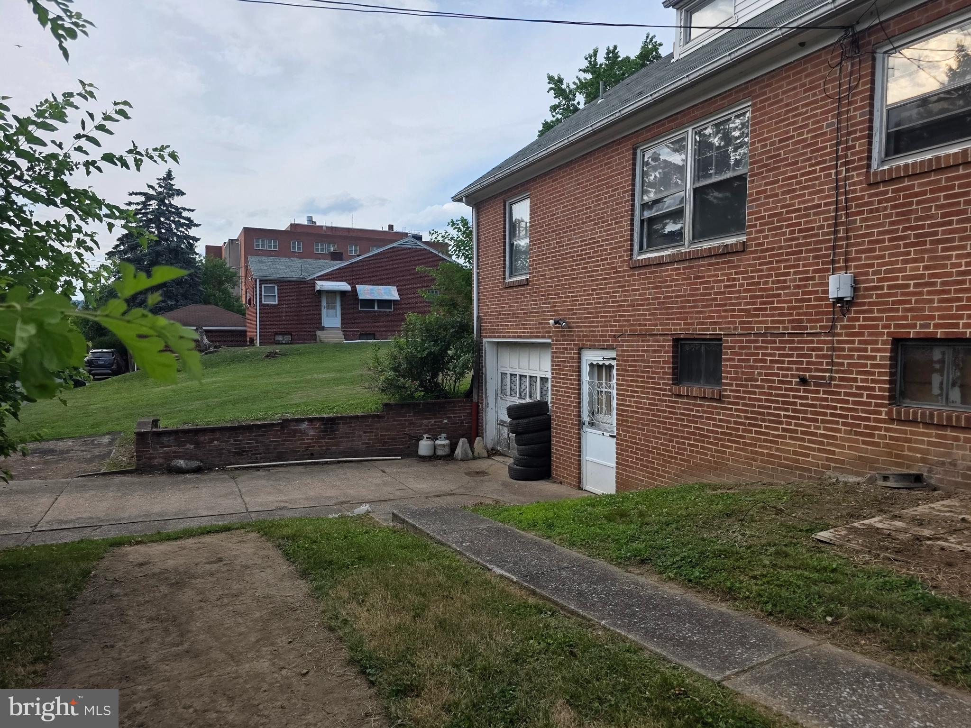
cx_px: 486
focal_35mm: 23
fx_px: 645
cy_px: 364
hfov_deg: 73.9
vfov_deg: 58.9
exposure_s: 1/3185
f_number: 1.7
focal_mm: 6.3
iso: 80
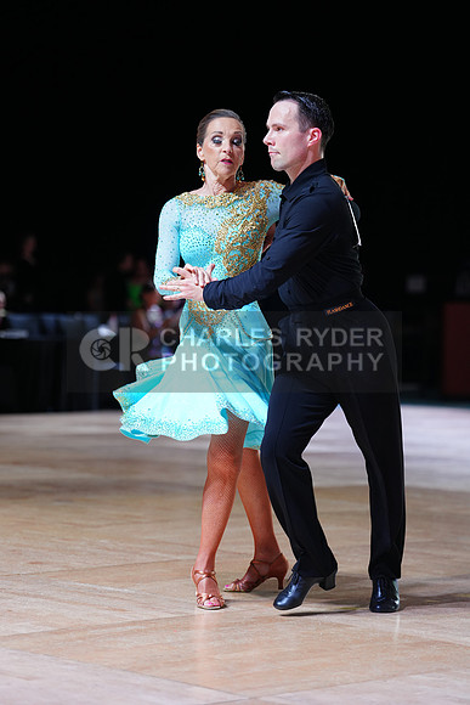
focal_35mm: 111
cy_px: 352
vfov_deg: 18.4
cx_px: 235
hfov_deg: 12.3
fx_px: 2172
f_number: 2.8
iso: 640
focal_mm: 111
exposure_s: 1/400
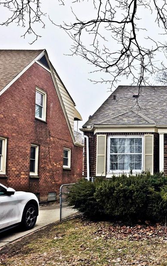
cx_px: 202
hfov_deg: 27.4
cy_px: 154
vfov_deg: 48.0
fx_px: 298
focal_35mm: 41
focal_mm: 6.25
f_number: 1.7
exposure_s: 1/2038
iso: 80
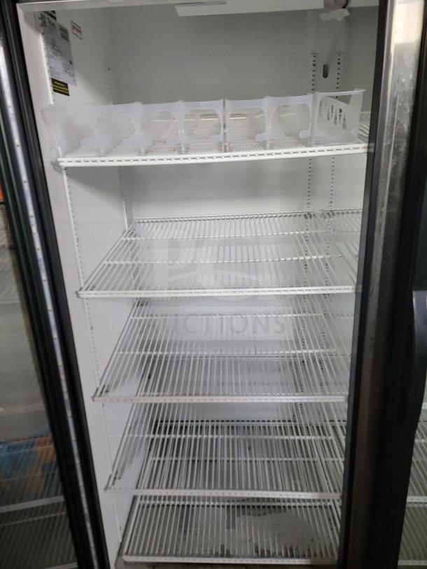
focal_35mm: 24
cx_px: 214
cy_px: 284
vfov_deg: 71.6
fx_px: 395
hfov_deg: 56.8
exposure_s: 1/40
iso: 320
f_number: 1.8
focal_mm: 6.7
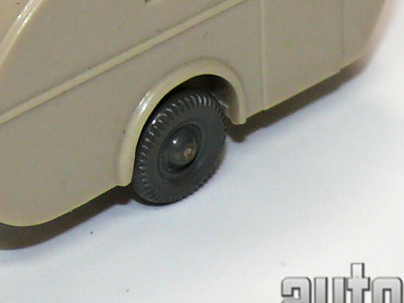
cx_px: 111
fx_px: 4260
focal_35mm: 365
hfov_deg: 5.4
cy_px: -81
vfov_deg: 4.1
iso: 100
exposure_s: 1/30
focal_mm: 14.8
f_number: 4
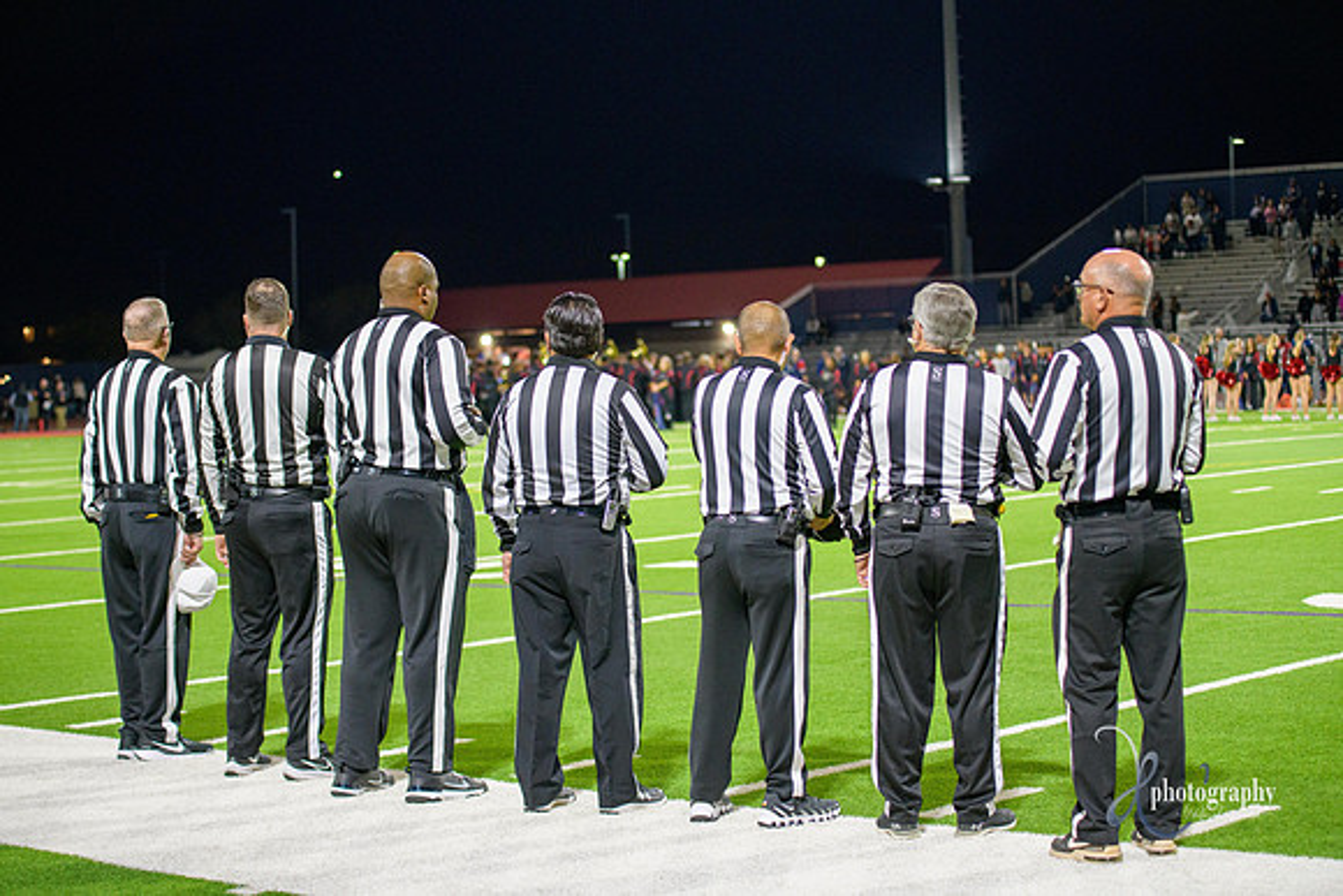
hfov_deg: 28.1
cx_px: 672
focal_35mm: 72
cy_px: 448
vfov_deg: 18.9
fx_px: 2687
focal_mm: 72
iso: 1250
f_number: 2.8
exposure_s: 1/250
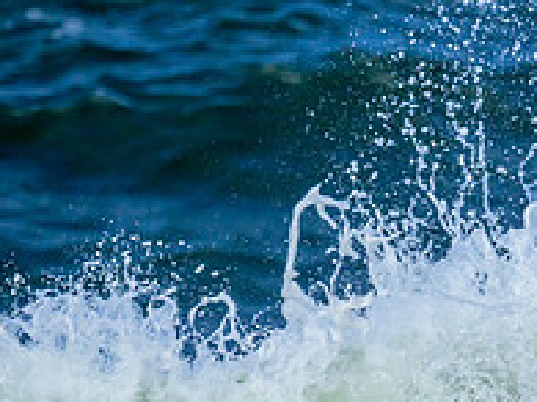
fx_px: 48728
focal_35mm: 3143
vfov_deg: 0.5
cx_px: 703
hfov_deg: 0.6
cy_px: 488
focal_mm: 800
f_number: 6.3
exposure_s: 1/3200
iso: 500
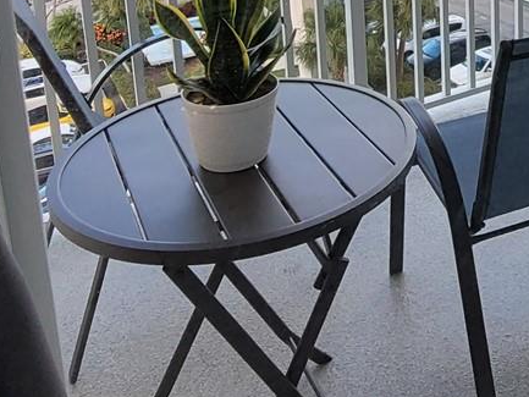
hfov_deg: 35.5
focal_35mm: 48
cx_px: 541
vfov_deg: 26.2
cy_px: -107
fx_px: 734
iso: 64
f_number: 2.2
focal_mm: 2.2
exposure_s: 1/211
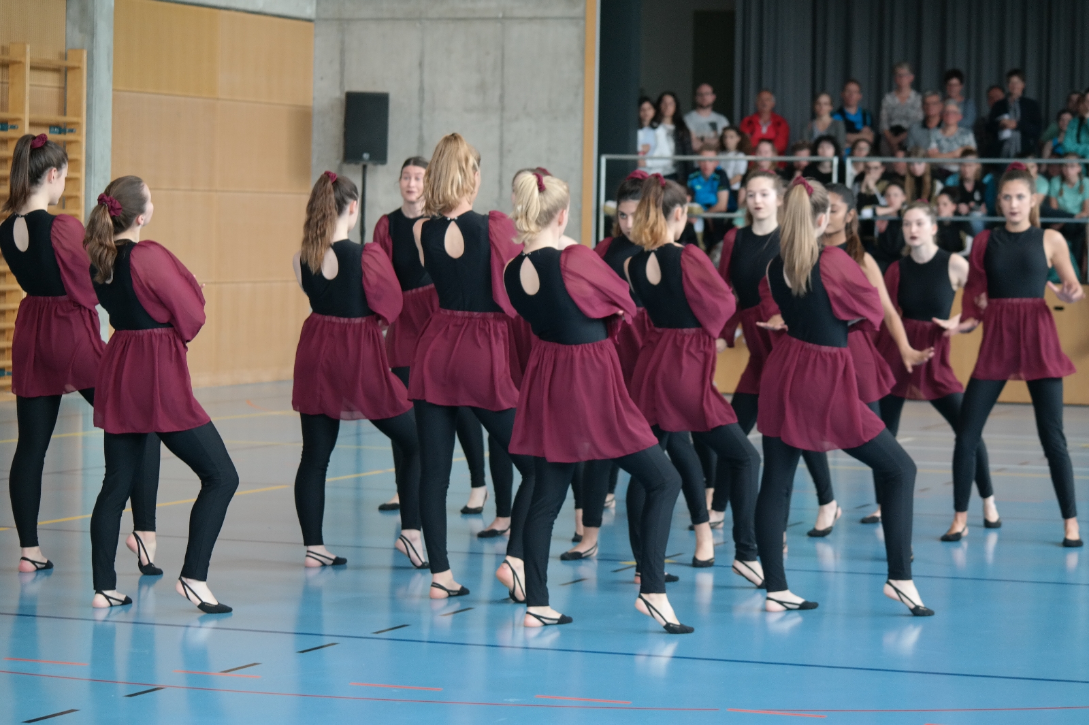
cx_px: 544
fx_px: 3478
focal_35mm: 115
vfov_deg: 11.9
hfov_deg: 17.8
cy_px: 362
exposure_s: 1/125
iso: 400
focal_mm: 75
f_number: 4.5
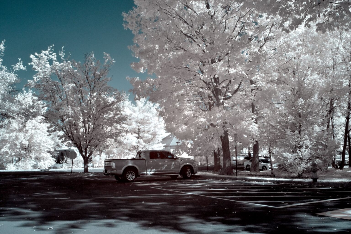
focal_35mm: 36
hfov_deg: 53.1
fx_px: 351
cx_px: 176
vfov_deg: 36.9
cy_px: 117
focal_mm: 24
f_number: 11
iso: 2000
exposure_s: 1/500
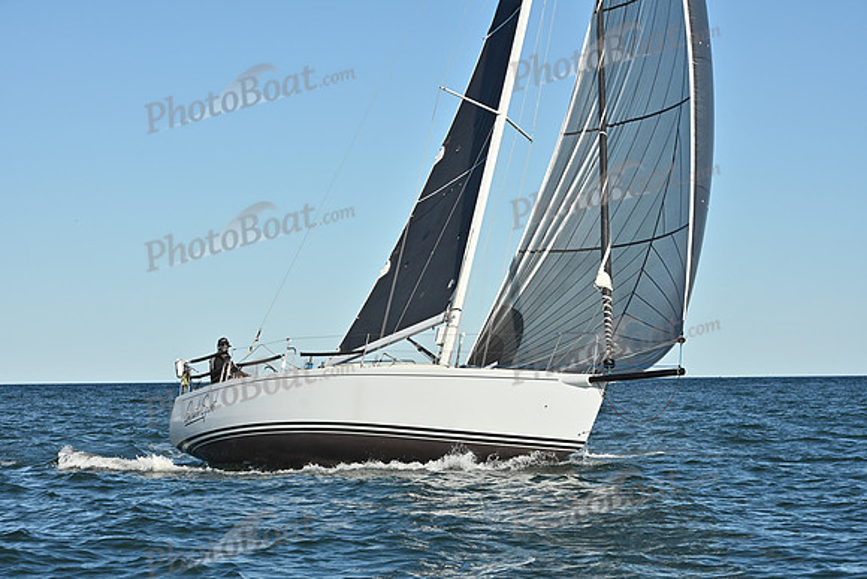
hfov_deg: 20.4
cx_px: 434
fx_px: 2409
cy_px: 290
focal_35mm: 100
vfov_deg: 13.7
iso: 320
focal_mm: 100
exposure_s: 1/1250
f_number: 11
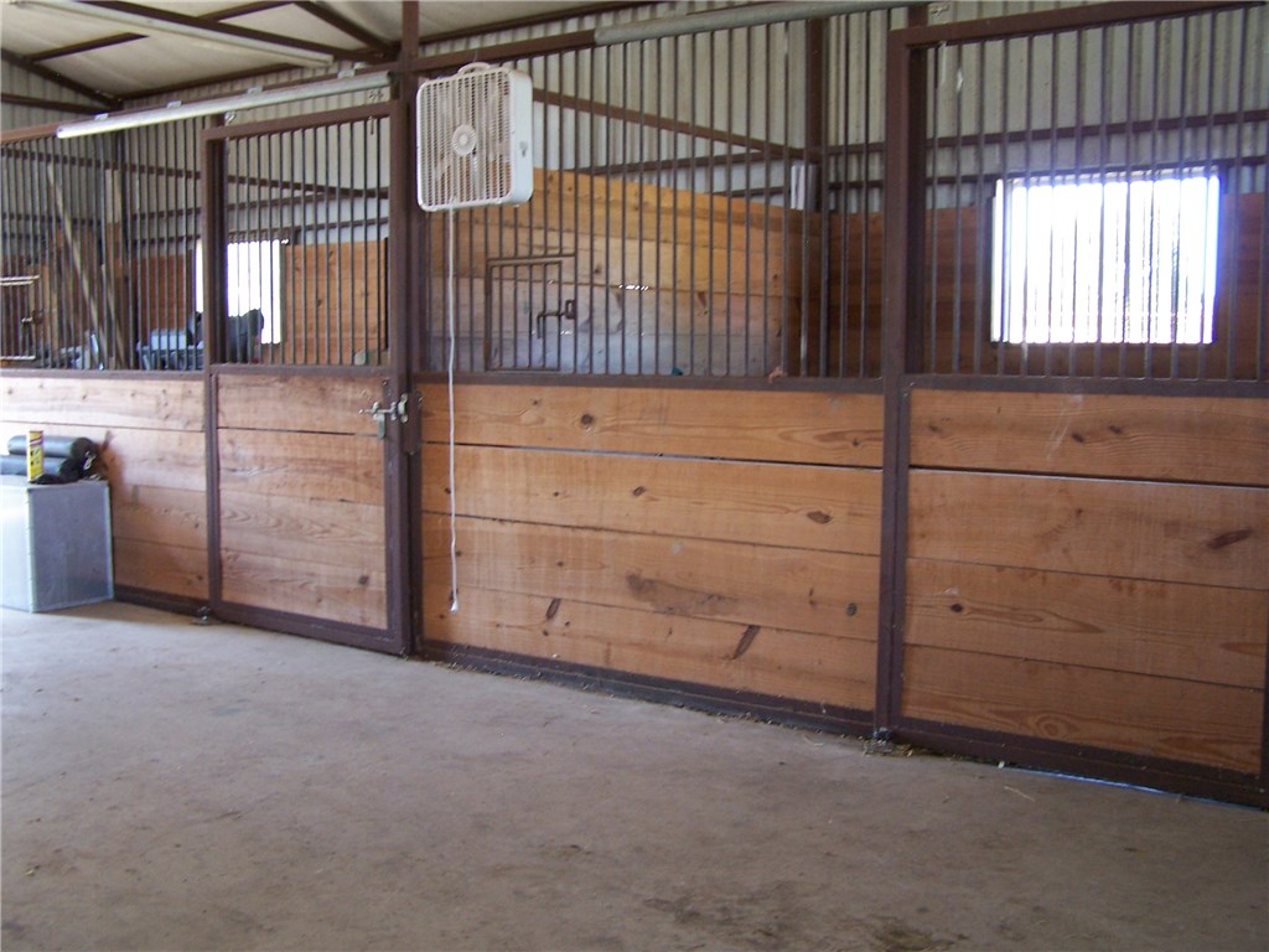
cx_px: 634
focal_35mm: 38
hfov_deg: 49.0
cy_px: 476
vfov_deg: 37.7
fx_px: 1393
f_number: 2.8
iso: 140
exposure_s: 1/25
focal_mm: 6.3
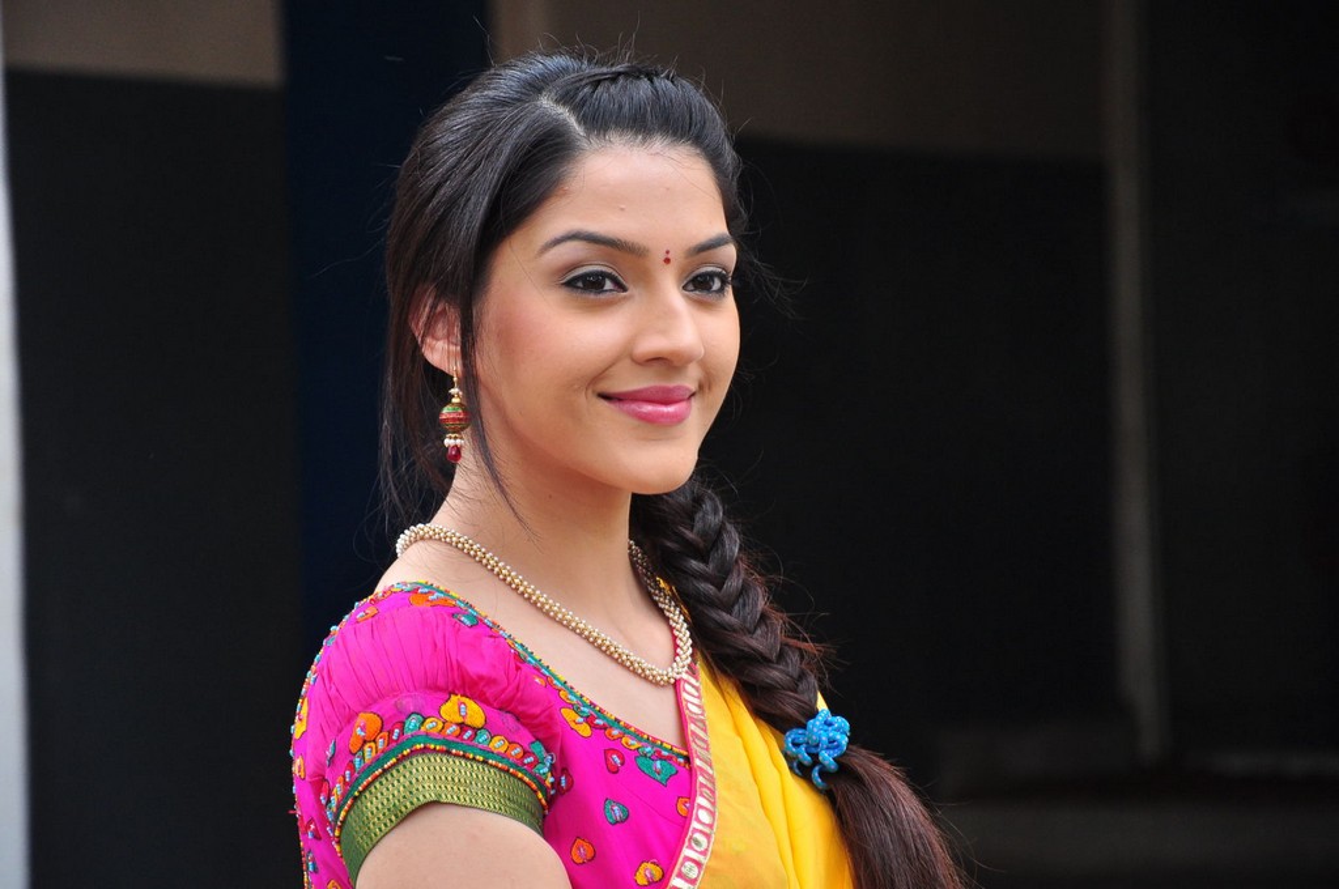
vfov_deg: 8.7
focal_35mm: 158
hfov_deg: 13.1
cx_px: 670
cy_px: 444
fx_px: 5851
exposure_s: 1/125
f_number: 6.3
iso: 640
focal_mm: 105
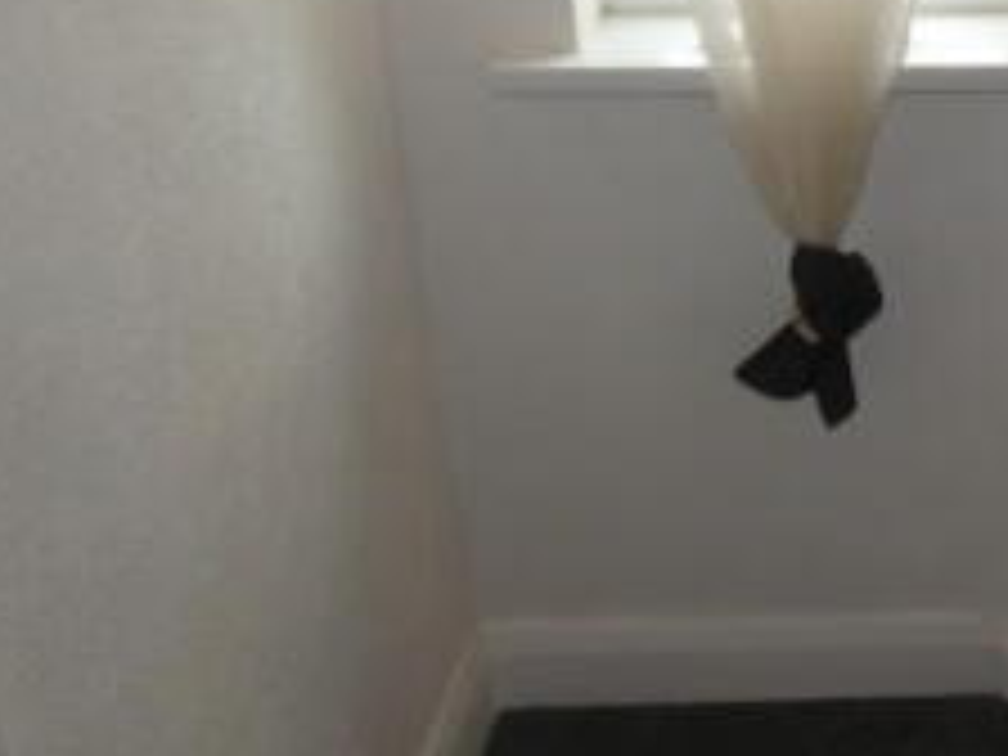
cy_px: 160
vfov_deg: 27.5
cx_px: 997
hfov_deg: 33.8
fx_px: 1514
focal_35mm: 52
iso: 125
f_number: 2.8
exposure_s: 1/60
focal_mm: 3.6
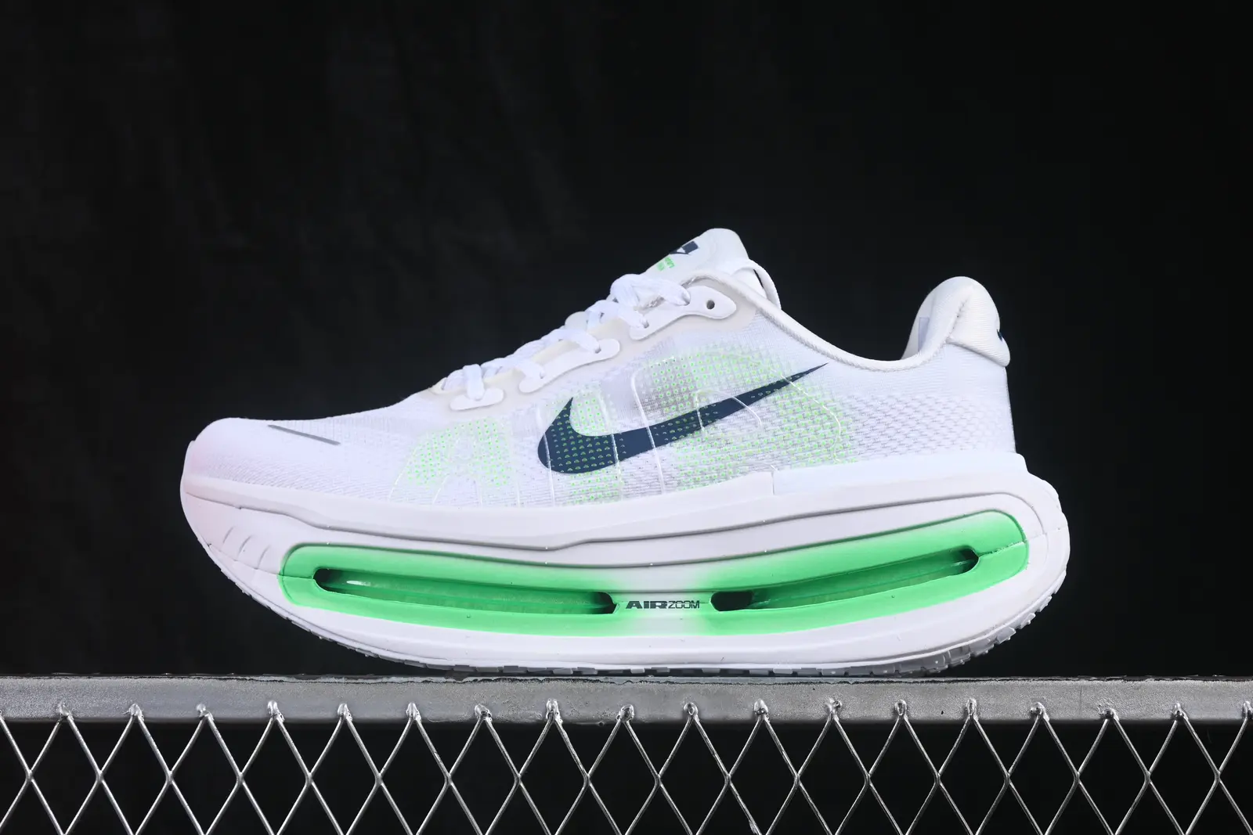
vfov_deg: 18.2
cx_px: 626
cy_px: 418
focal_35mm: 75
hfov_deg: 27.0
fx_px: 2610
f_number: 8
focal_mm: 50
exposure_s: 1/80
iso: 160
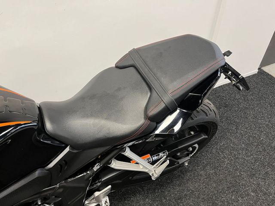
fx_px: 207
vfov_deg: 53.1
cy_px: 103
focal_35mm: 26
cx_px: 138
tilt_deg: -42.2
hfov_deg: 67.3
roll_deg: -0.5
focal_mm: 5.1
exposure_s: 1/50
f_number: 1.6
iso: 160
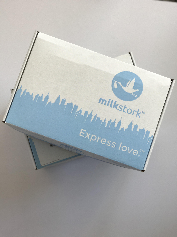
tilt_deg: -85.9
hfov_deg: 25.7
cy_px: 118
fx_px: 389
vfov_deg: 33.8
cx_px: 88
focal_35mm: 57
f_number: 2.8
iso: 64
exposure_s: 1/60
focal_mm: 6.6
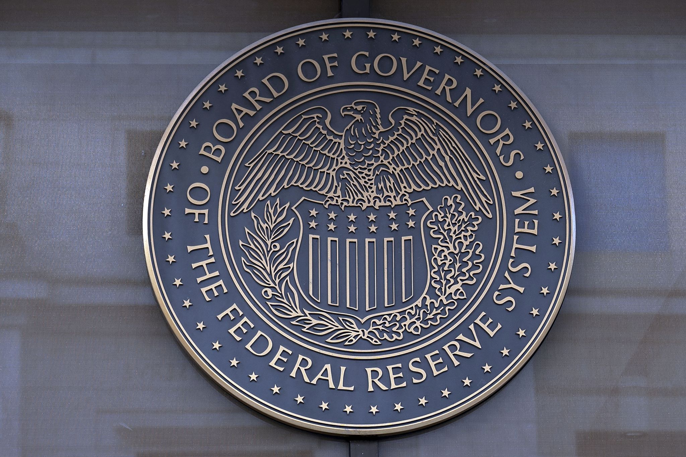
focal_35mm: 55
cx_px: 343
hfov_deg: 36.2
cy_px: 228
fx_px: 1048
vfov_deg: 24.6
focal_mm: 55
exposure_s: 1/80
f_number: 2.8
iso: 100
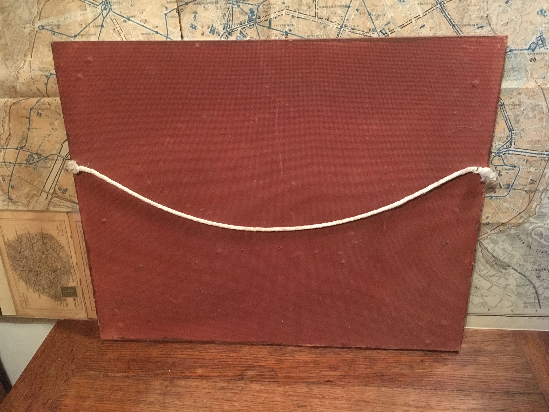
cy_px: 206
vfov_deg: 48.2
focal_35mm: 29
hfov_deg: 61.7
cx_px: 274
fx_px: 460
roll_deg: +1.7
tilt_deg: -28.0
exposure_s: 1/17
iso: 320
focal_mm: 4.15
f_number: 2.2
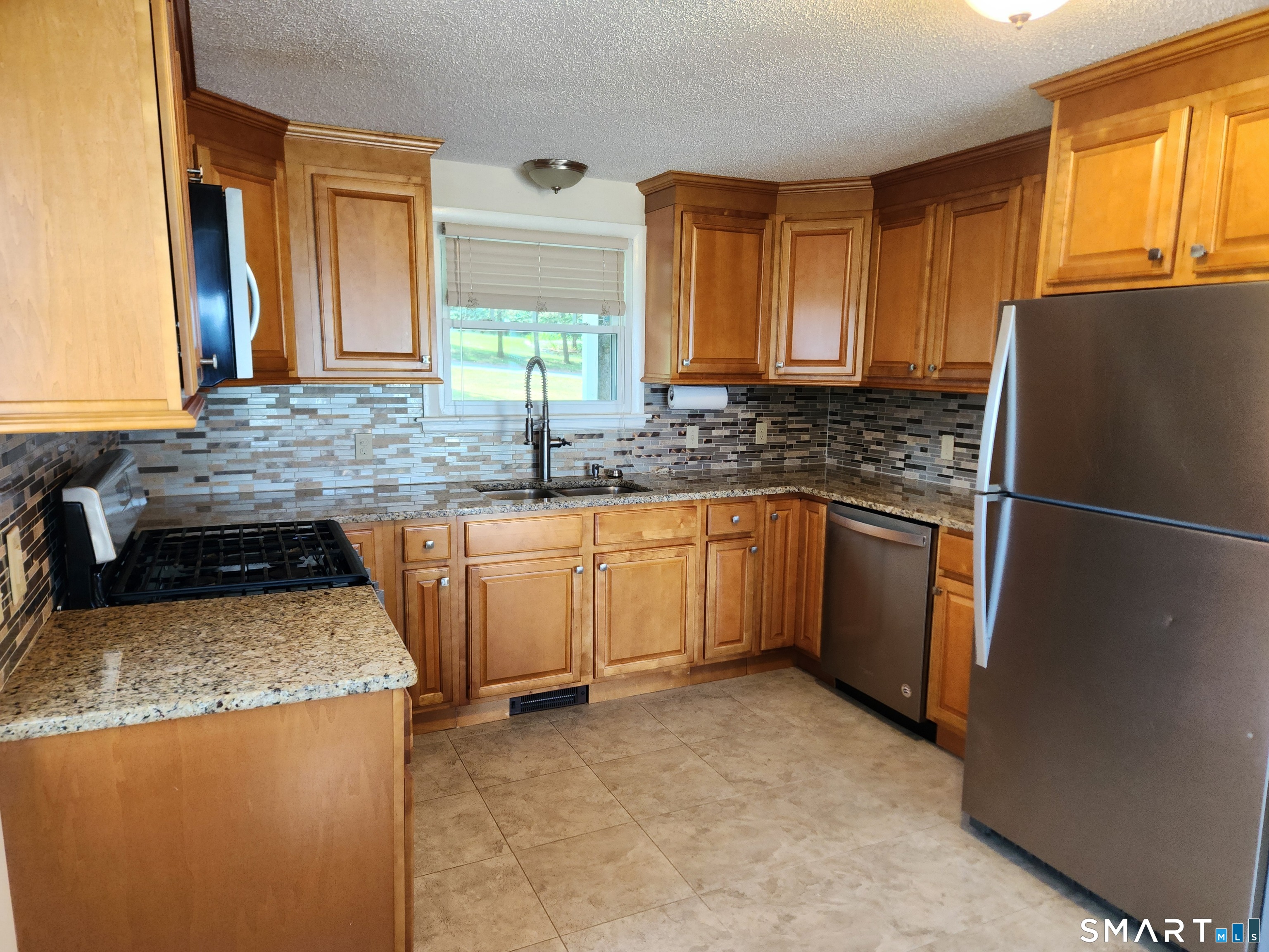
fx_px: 843
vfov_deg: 58.9
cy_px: 476
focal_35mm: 23
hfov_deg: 73.9
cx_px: 634
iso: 200
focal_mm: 5.4
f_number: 1.8
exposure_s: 1/120
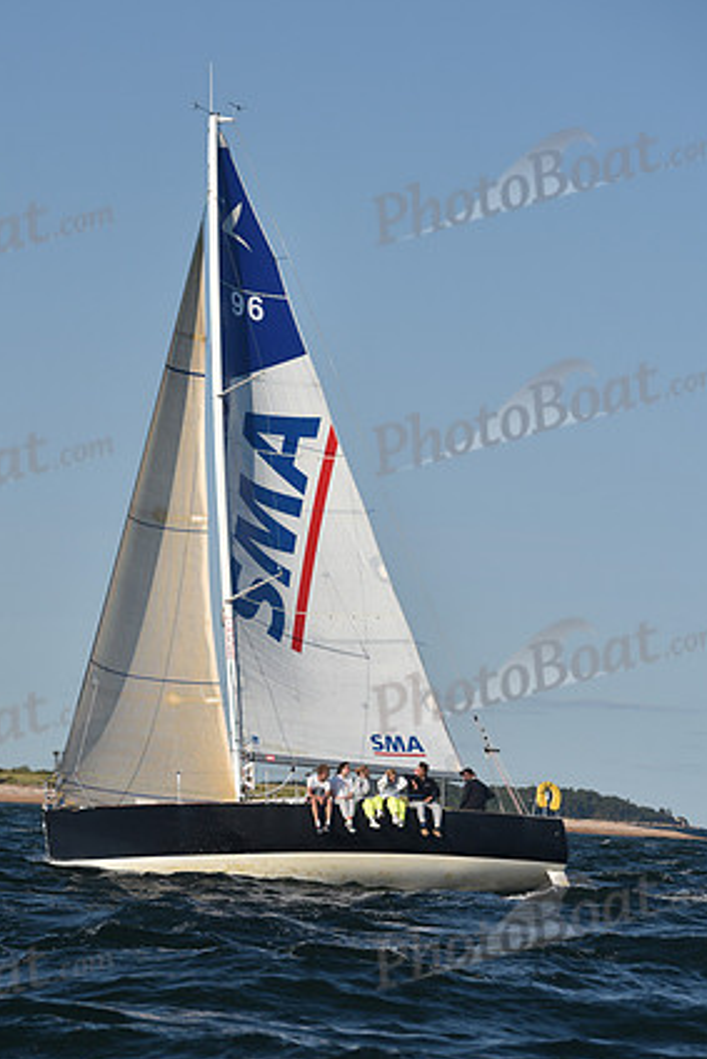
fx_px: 5239
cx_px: 244
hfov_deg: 7.7
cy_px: 577
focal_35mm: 178
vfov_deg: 11.5
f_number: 5
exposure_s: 1/1600
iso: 250
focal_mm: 130
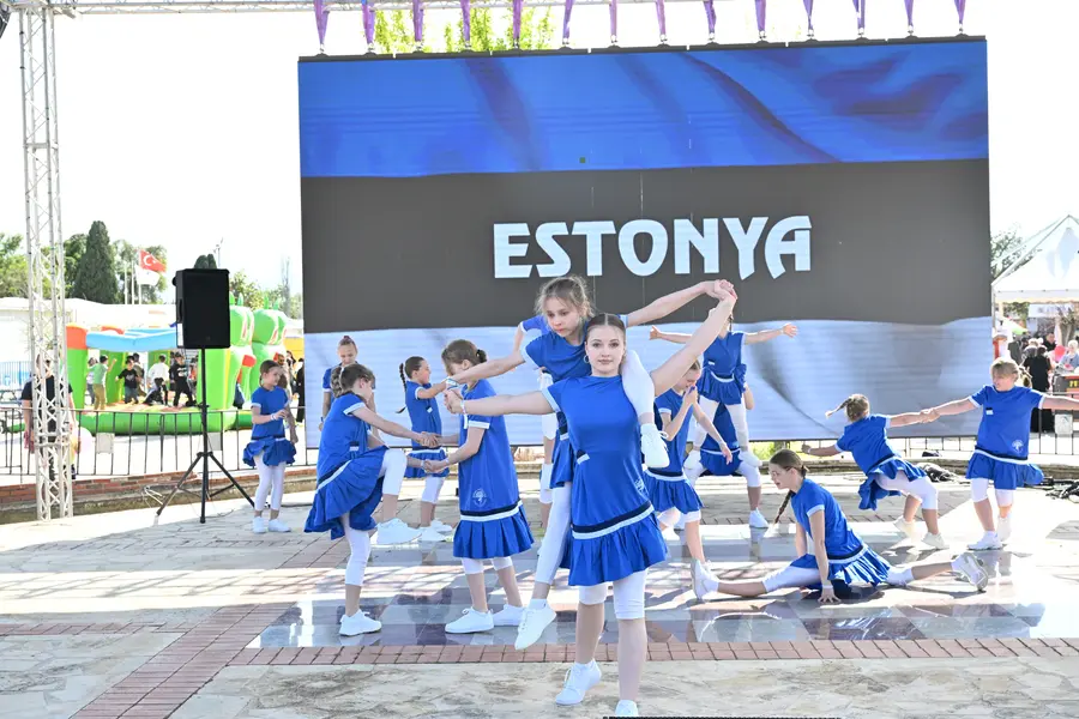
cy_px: 360
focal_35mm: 50
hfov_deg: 39.6
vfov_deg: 27.0
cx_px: 540
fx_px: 1498
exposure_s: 1/1000
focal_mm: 50
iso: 1250
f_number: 7.1
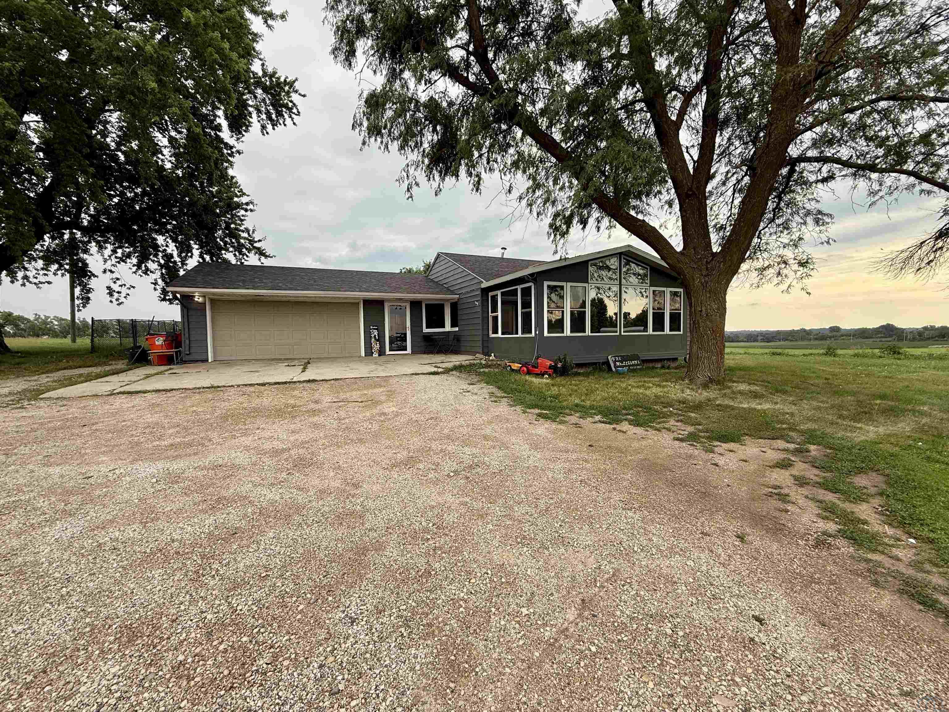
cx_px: 474
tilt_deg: -1.8
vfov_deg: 85.7
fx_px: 384
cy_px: 356
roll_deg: +0.8
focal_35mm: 14
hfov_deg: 102.1
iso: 50
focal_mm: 2.22
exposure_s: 1/262
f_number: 2.2
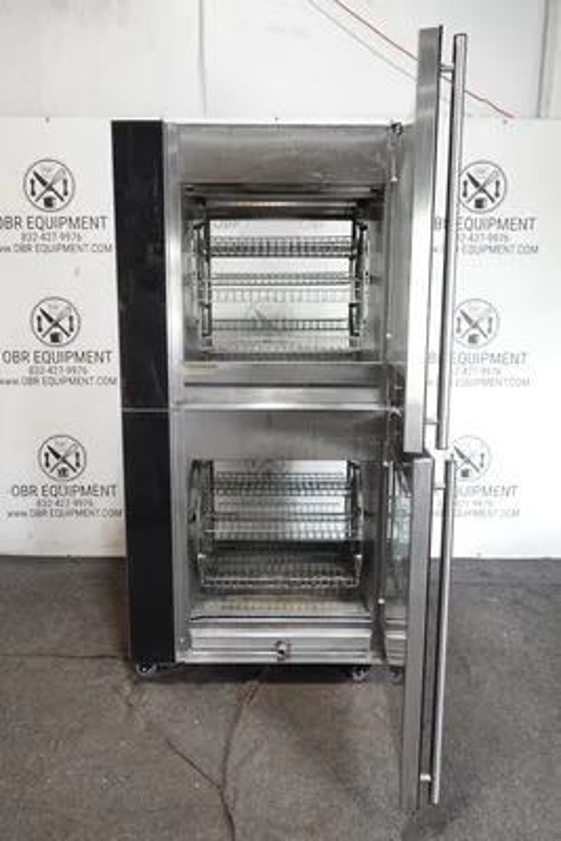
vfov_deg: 65.5
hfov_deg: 46.4
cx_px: 280
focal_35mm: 28
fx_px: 654
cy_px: 420
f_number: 3.2
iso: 640
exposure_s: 1/30
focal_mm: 10.6
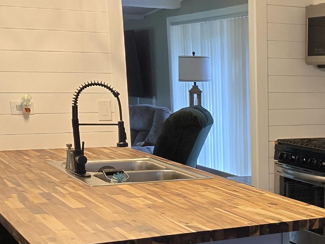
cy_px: 234
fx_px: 667
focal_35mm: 71
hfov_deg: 26.0
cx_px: 327
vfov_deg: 20.2
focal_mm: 5.4
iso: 250
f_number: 1.8
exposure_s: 1/120
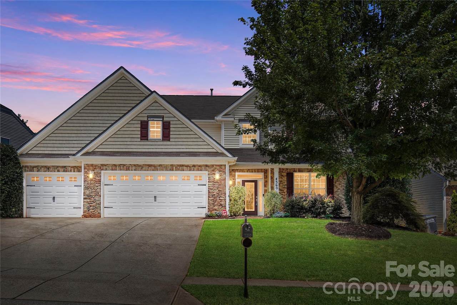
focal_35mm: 29
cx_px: 228
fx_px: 371
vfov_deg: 44.6
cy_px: 152
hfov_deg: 63.2
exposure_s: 1/640
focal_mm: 19.5
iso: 100
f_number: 4.5
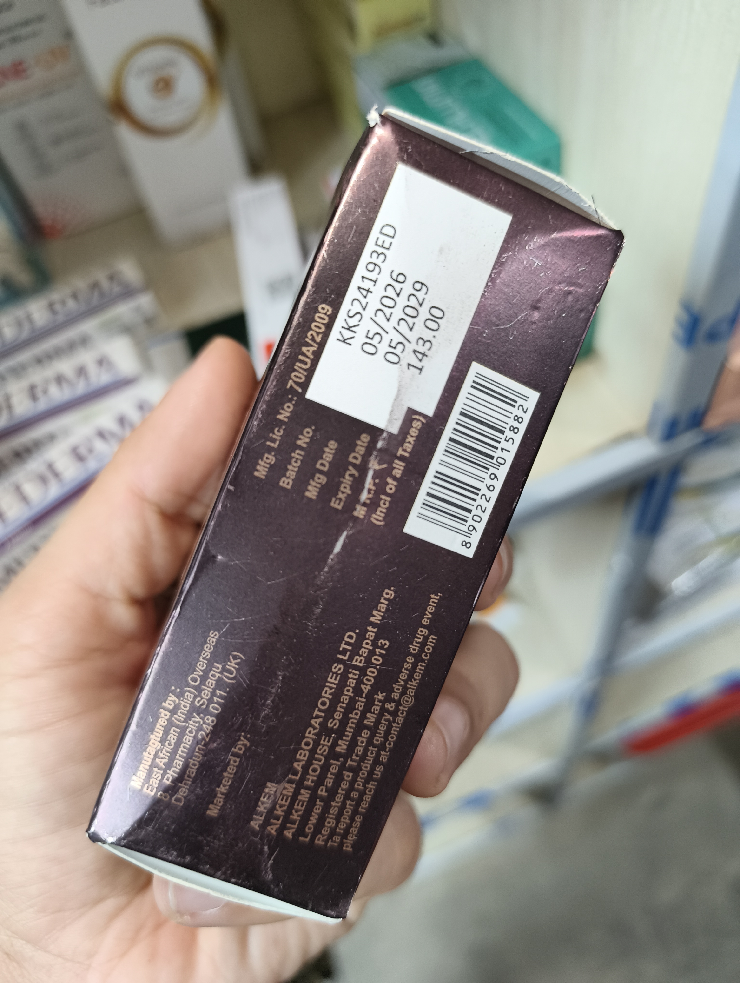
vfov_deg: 71.5
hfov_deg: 56.9
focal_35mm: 24
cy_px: 492
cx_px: 370
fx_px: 682
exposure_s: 1/50
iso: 476
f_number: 1.87
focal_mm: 5.56
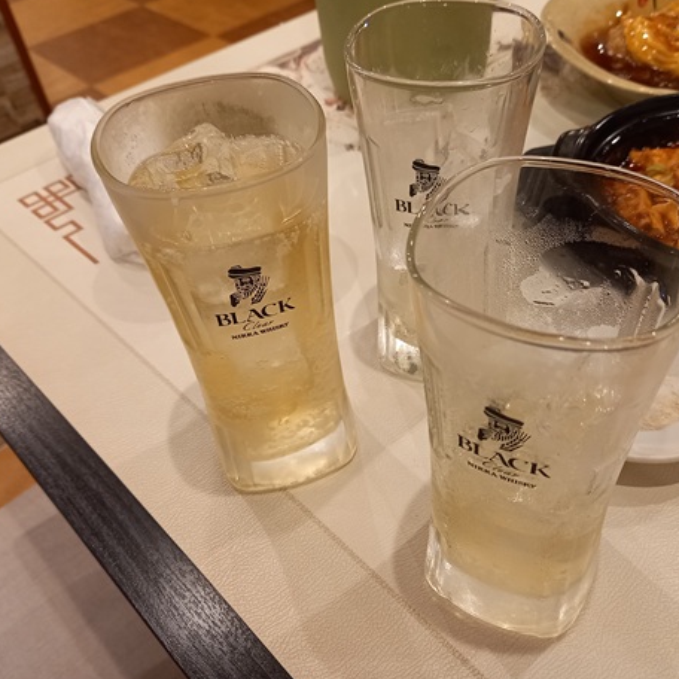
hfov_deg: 52.4
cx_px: 386
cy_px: 337
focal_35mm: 31
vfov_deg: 52.5
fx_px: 688
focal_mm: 4.65
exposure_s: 1/60
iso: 320
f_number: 1.8
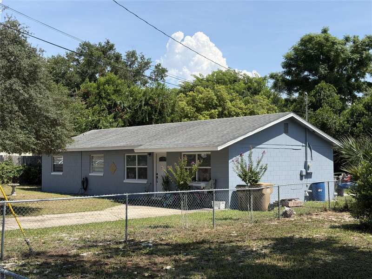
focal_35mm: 48
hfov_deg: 39.7
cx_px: 186
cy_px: 140
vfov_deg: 30.3
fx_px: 516
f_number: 1.78
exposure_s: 1/3378
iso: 64
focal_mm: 6.76
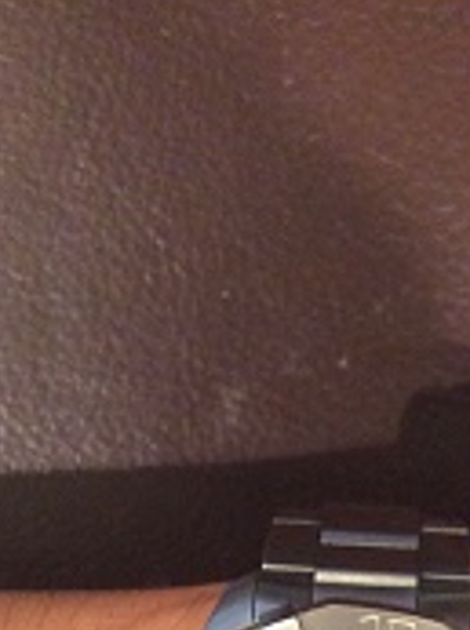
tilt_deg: -73.0
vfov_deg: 17.7
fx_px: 1799
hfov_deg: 14.9
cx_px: 259
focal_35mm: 99
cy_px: 956
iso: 160
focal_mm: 3.3
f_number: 2.4
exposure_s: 1/24
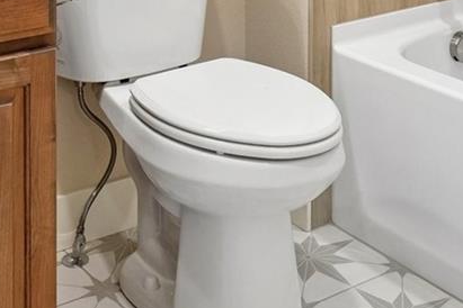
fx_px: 900
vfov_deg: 16.1
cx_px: 216
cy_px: -264
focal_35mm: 70
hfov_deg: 28.8
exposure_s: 1/15
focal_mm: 12
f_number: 8
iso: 320
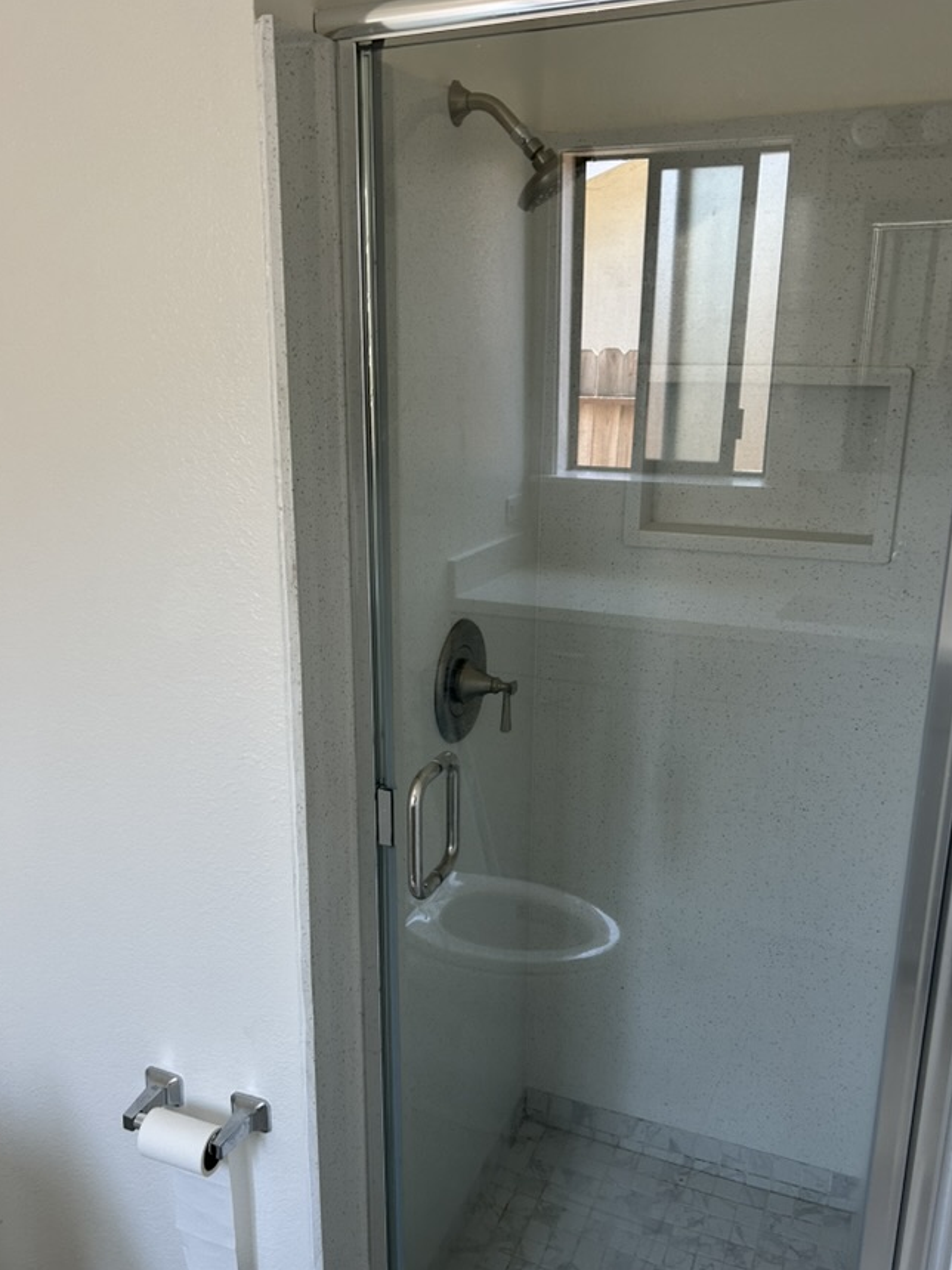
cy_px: 683
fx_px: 1137
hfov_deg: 45.3
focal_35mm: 31
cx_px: 415
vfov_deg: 58.3
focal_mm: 5.7
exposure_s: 1/121
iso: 100
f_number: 1.5
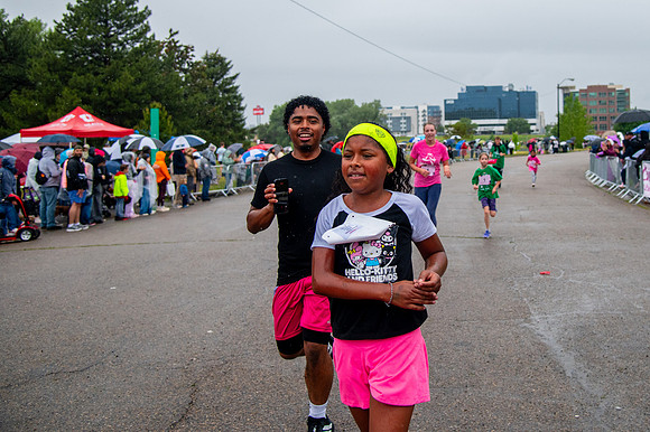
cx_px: 426
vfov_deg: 32.3
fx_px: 740
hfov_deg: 46.8
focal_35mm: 41
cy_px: 137
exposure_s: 1/2500
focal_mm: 30
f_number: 4
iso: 1600
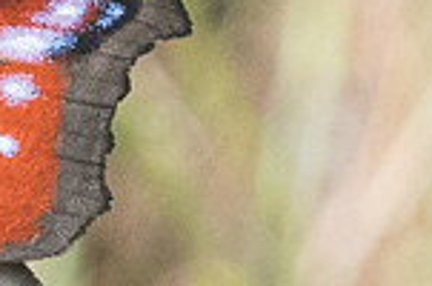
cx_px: -293
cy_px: 298
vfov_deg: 0.5
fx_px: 31002
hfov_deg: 0.8
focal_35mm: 2589
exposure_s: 1/500
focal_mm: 150
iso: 800
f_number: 10
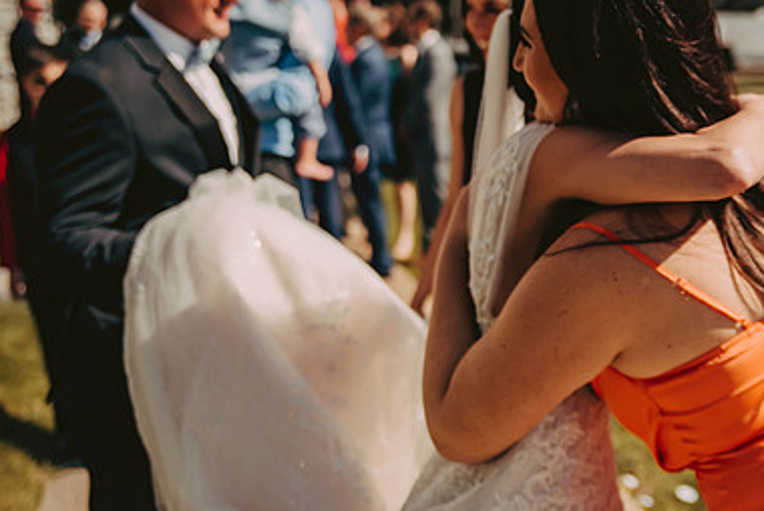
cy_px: 194
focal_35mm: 61
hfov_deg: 32.4
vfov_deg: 22.3
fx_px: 1296
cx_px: 543
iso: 200
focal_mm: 40
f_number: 2.8
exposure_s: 1/4000
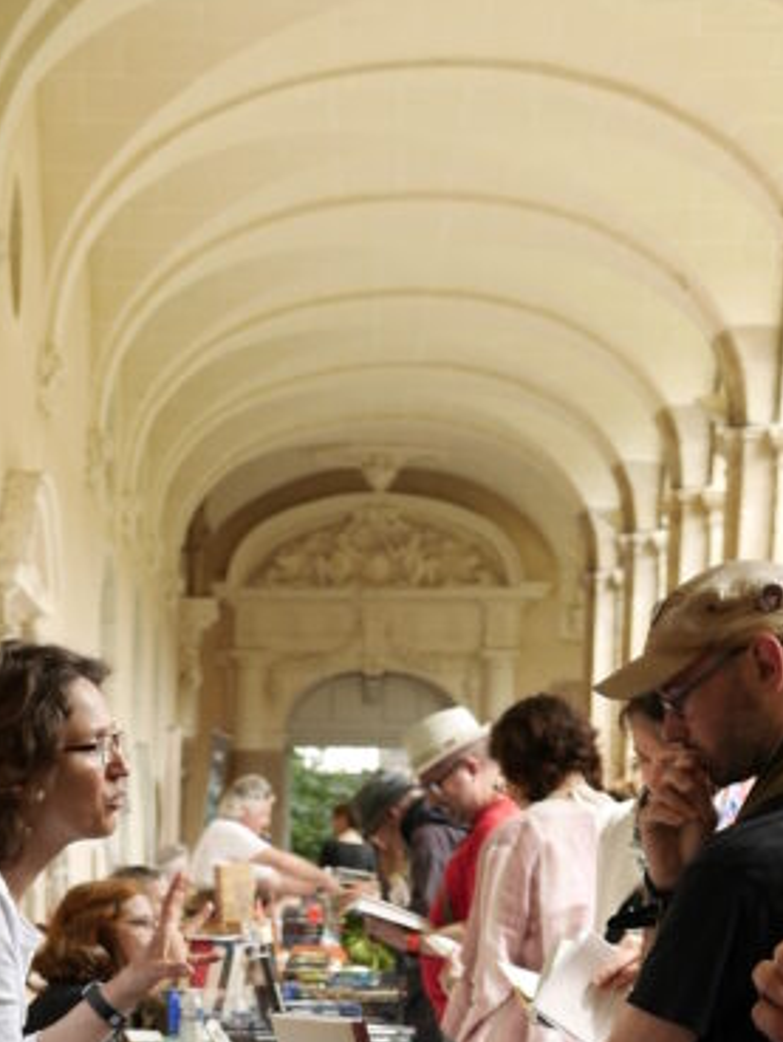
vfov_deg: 16.6
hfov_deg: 13.3
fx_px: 3346
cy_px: 1415
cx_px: 136
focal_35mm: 111
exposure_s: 1/250
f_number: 2.8
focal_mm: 20
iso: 200
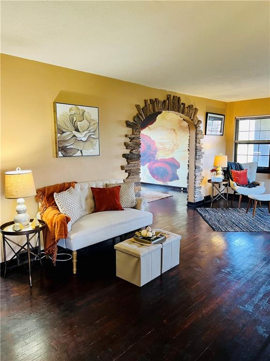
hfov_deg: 53.1
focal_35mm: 26
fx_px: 270
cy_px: 180
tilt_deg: -8.2
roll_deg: +0.3
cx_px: 135
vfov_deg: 67.3
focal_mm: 5.7
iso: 250
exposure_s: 1/60
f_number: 1.5
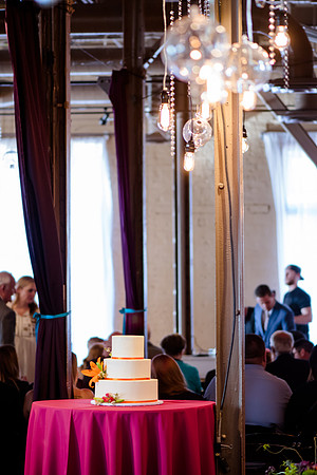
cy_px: 238
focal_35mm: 158
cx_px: 158
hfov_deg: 8.7
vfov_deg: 13.0
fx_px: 2080
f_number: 2.8
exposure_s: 1/60
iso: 1250
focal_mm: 105
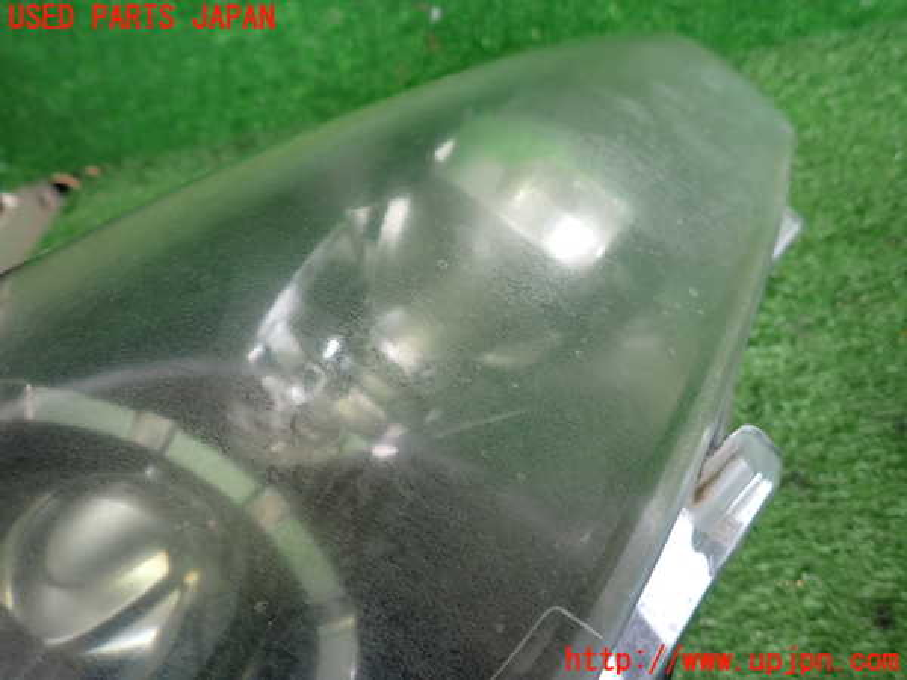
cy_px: 340
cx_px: 454
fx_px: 655
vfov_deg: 54.9
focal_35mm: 25
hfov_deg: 69.4
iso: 200
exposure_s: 1/60
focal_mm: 4.5
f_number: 2
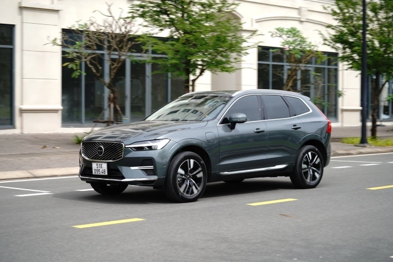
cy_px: 131
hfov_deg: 28.5
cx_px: 196
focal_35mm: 71
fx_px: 775
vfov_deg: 19.2
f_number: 4.5
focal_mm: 71
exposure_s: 1/200
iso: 50
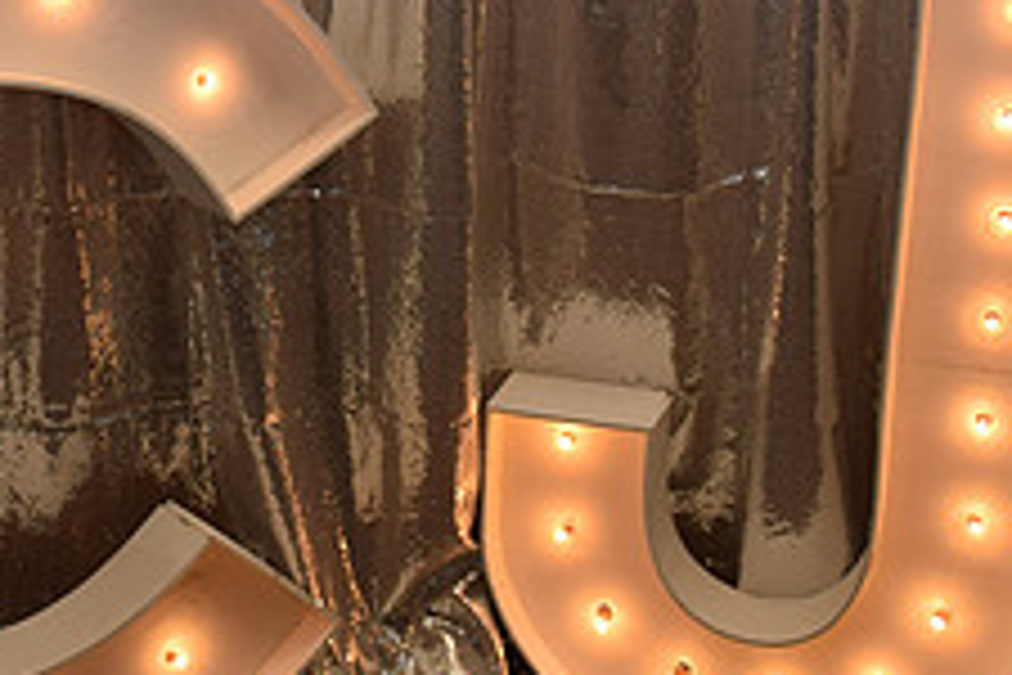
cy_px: 65
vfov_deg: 15.9
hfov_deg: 23.5
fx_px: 2389
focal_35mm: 85
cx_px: 193
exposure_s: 1/200
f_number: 4
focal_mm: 22
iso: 400
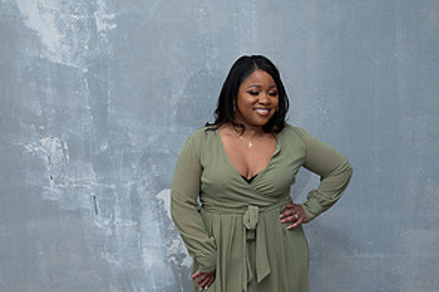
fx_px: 706
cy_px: 253
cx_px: 218
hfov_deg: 34.5
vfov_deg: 22.8
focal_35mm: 58
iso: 320
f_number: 4
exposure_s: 1/200
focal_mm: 38
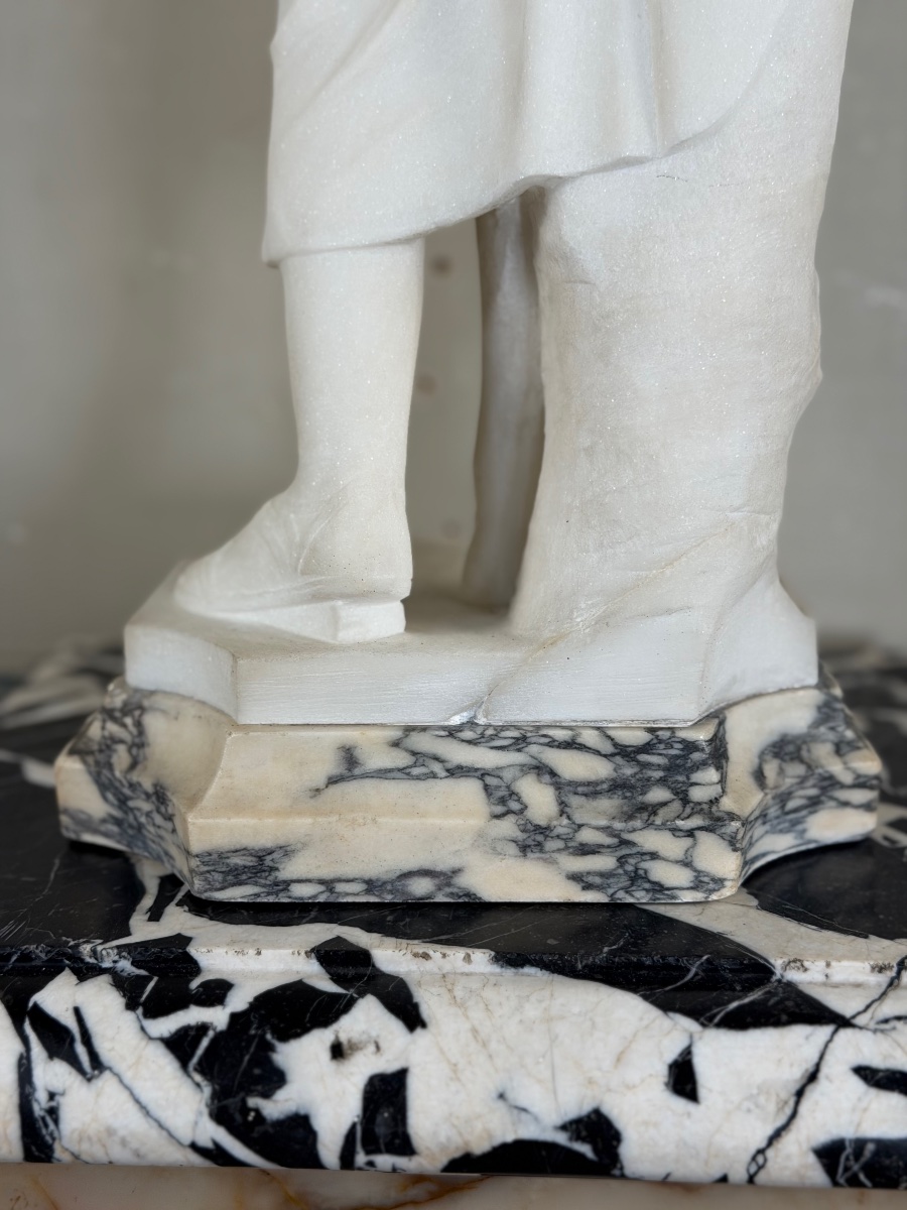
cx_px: 454
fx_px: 1677
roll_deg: +0.0
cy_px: 605
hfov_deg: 30.3
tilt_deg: -13.6
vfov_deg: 39.7
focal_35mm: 48
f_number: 1.78
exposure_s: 1/100
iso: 64
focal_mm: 6.76
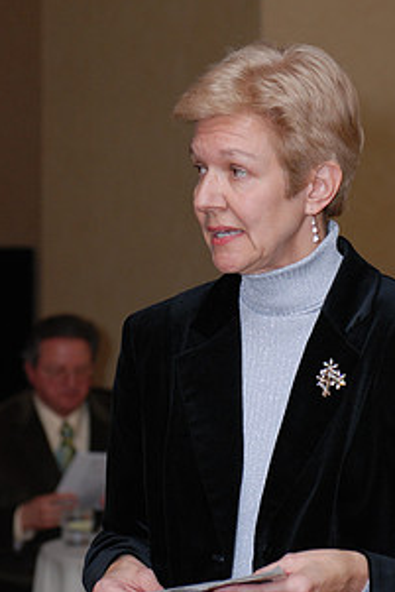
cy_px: 187
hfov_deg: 8.7
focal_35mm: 157
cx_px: 274
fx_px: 2581
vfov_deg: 13.1
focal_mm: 70
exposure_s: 1/100
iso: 400
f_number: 4
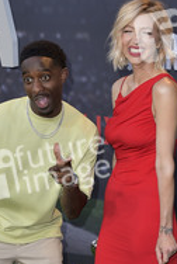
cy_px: 240
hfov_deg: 16.1
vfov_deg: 23.2
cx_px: 79
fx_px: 625
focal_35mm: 85
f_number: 6.3
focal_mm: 40
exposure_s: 1/250
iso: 320
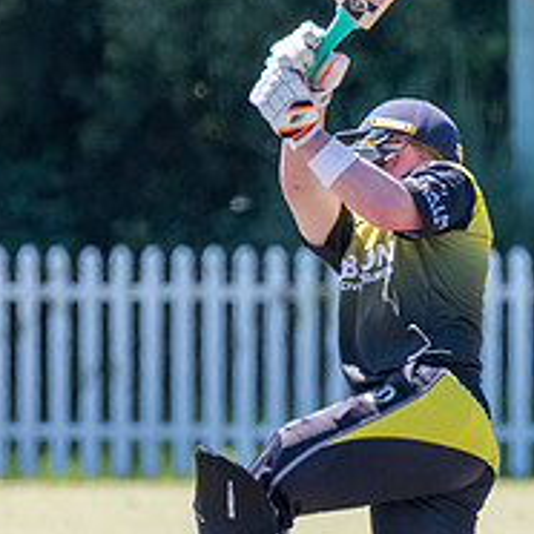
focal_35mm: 1920
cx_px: 252
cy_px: 415
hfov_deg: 0.9
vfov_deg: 0.9
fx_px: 33510
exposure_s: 1/2000
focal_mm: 600
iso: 1250
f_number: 6.3
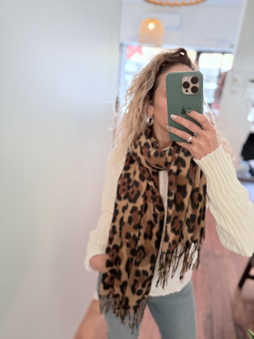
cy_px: 170
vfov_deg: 71.6
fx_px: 235
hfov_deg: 56.8
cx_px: 127
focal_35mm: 24
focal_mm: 6.76
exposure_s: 1/100
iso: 320
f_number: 1.78
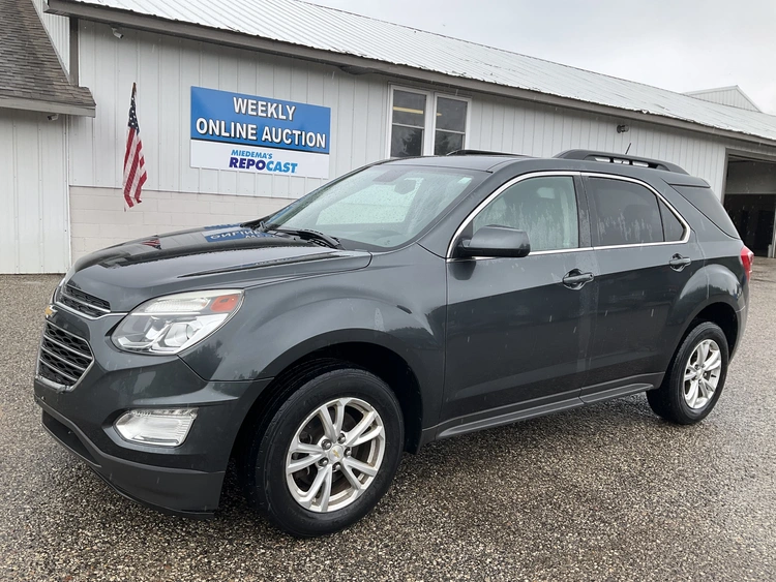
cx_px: 388
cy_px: 291
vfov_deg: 48.3
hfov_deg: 61.6
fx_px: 650
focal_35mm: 29
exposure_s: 1/504
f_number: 1.8
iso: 25
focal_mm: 3
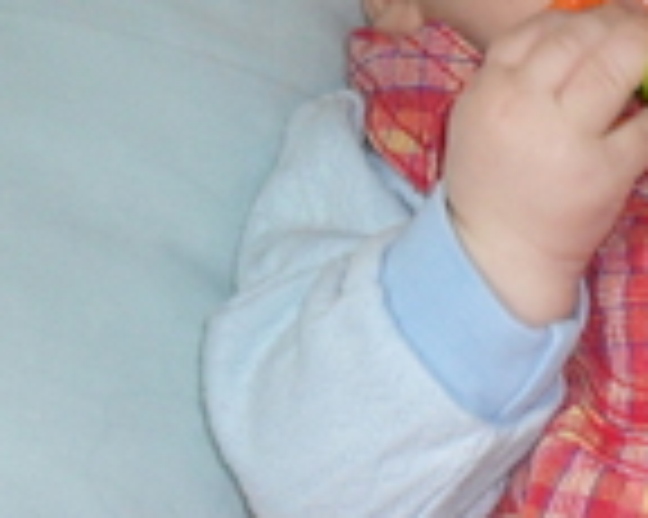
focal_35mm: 116
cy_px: 18
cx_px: 657
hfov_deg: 16.2
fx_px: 2223
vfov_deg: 13.1
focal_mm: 6.3
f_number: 2.8
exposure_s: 1/45
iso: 200
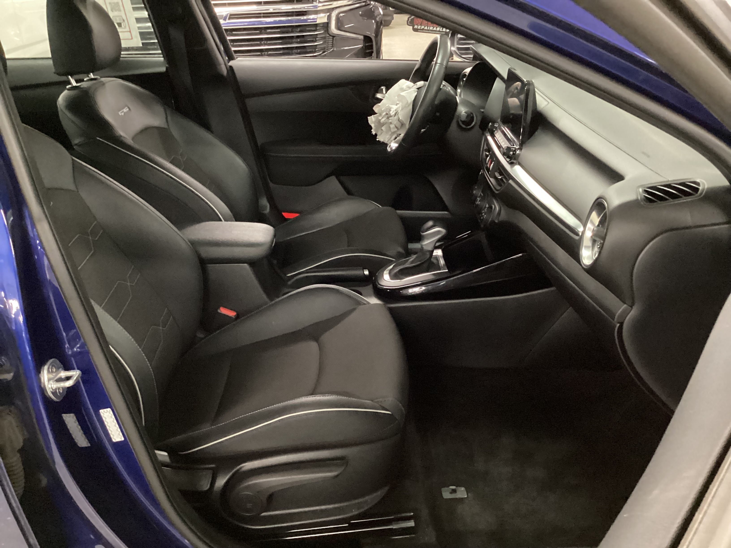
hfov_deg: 58.4
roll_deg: +1.6
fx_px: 655
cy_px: 274
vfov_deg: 45.4
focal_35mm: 31
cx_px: 366
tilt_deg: -26.9
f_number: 2.4
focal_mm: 3.3
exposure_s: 1/17
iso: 640
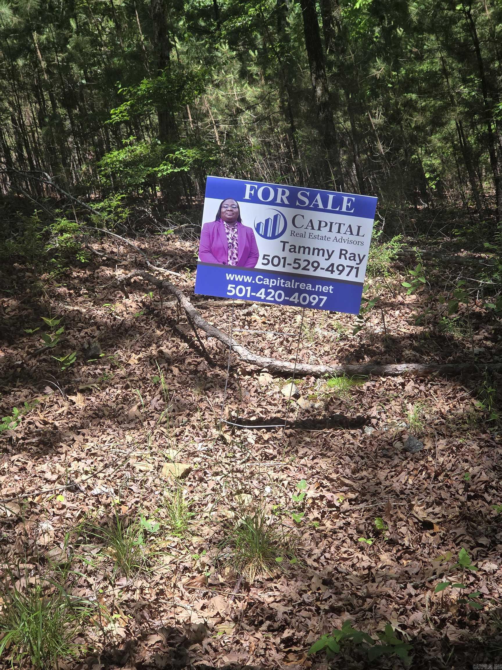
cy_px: 335
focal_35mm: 69
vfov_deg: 28.2
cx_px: 251
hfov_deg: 21.3
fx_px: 1334
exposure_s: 1/350
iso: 25
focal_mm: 7
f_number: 2.4
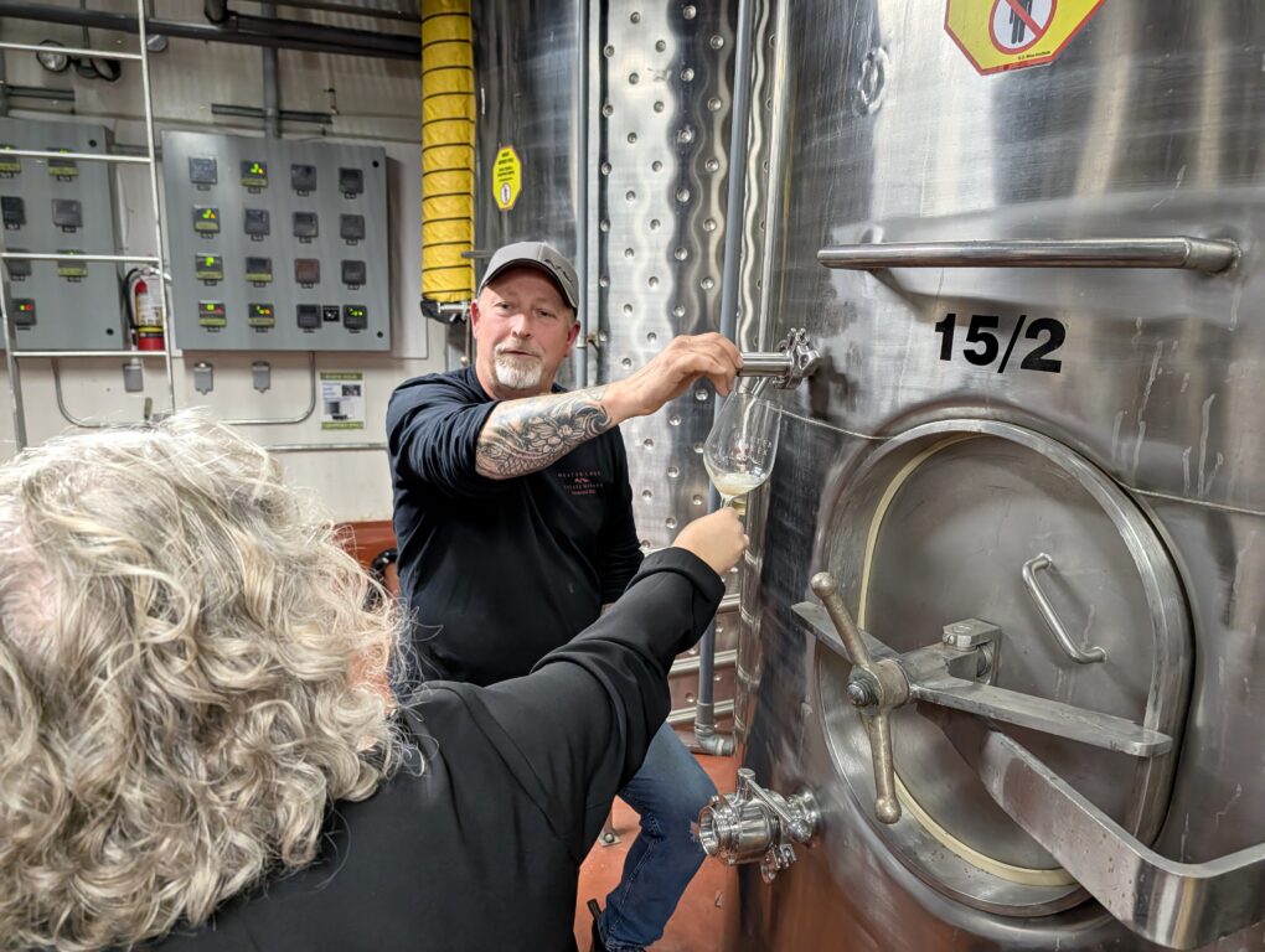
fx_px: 878
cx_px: 632
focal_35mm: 24
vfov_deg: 56.9
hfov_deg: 71.5
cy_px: 476
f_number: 1.68
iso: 43
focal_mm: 6.9
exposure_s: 1/120
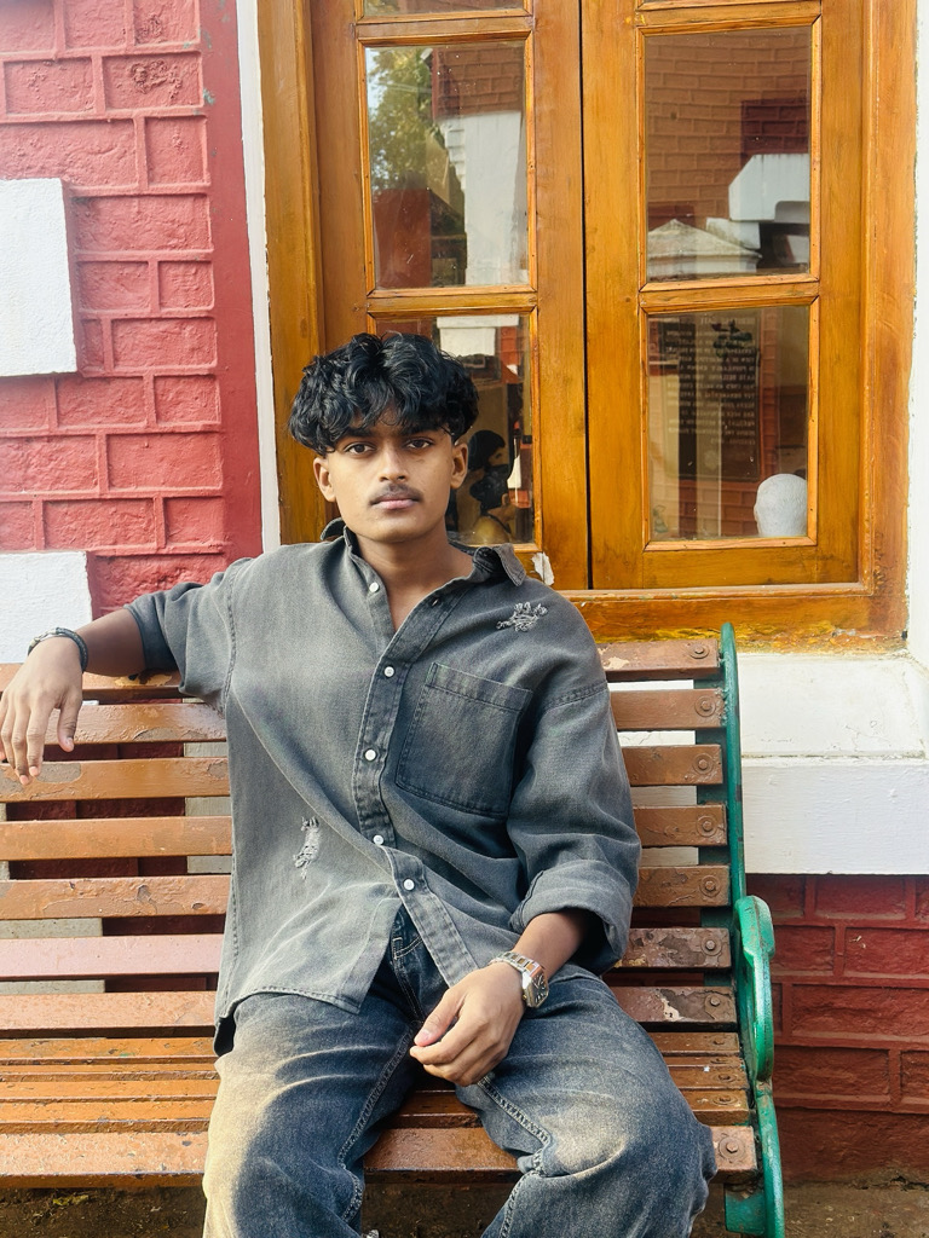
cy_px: 619
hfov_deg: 30.3
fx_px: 1718
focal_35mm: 48
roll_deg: -0.1
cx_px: 464
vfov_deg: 39.7
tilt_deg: -8.3
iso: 125
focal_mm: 6.86
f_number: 1.78
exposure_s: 1/121
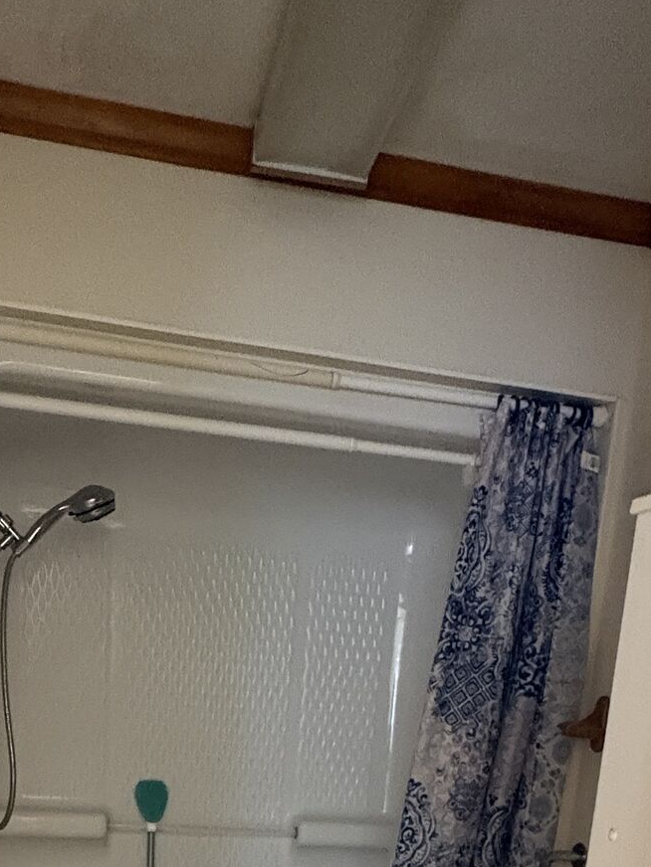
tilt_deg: -13.3
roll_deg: -3.5
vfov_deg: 41.1
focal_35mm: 37
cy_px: 933
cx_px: 259
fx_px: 928
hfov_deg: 38.5
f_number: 2.2
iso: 1000
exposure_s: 1/40
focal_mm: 2.22
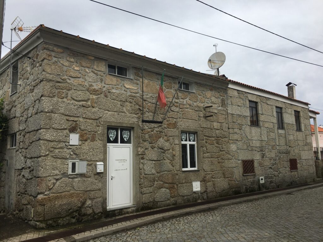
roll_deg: +1.1
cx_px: 162
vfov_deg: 48.2
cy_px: 121
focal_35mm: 29
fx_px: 271
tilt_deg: +9.5
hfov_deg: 61.7
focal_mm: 4.15
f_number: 2.2
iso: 25
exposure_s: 1/1508
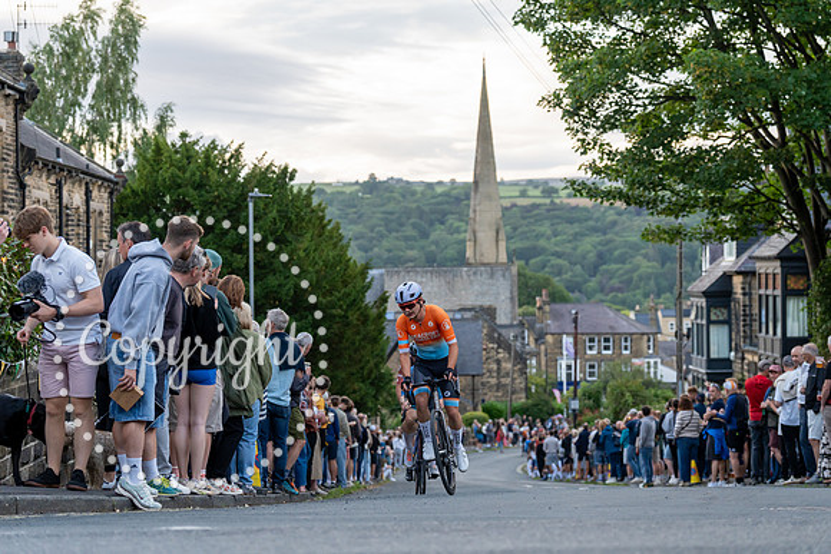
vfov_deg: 18.0
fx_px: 1755
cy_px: 277
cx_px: 416
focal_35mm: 76
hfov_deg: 26.6
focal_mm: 76
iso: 1600
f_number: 3.5
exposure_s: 1/800
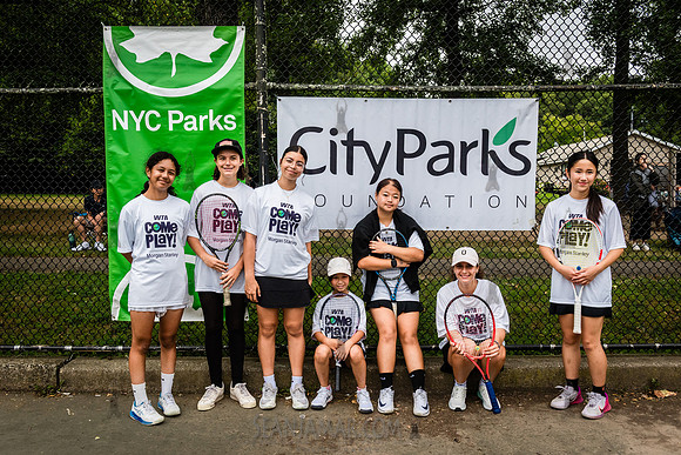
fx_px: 608
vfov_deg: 41.0
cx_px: 340
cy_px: 228
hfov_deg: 58.5
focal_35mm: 32
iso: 1000
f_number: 5
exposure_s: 1/2500
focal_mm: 32
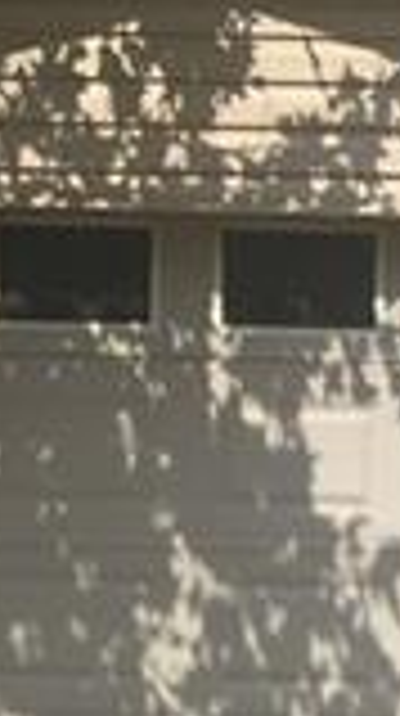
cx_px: -36
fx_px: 2896
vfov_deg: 14.1
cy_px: 311
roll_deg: -1.4
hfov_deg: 7.9
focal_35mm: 153
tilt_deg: +3.8
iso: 32
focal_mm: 4.15
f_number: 2.2
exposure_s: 1/1721
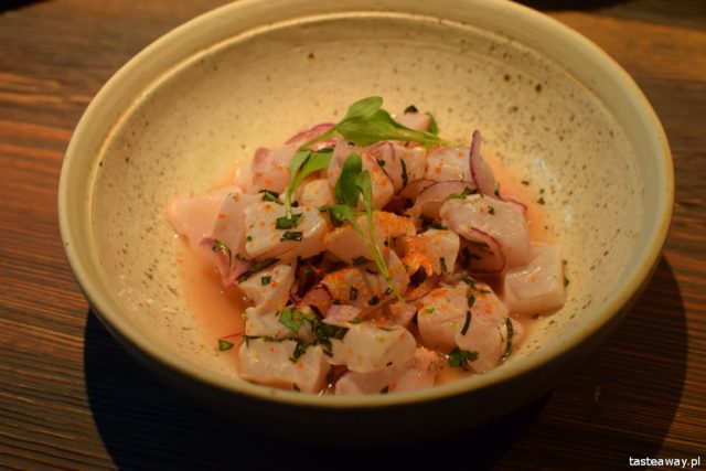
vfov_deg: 25.8
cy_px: 236
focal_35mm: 52
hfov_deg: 37.8
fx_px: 1030
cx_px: 353
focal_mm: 35
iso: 400
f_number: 6.3
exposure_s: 1/125
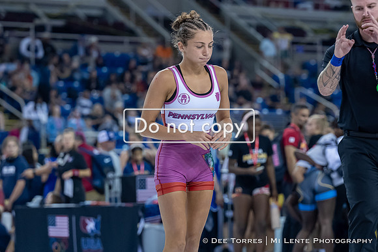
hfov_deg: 11.7
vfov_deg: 7.8
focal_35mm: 176
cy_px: 140
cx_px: 197
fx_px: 1849
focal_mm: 105
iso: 2500
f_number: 3.2
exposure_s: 1/800
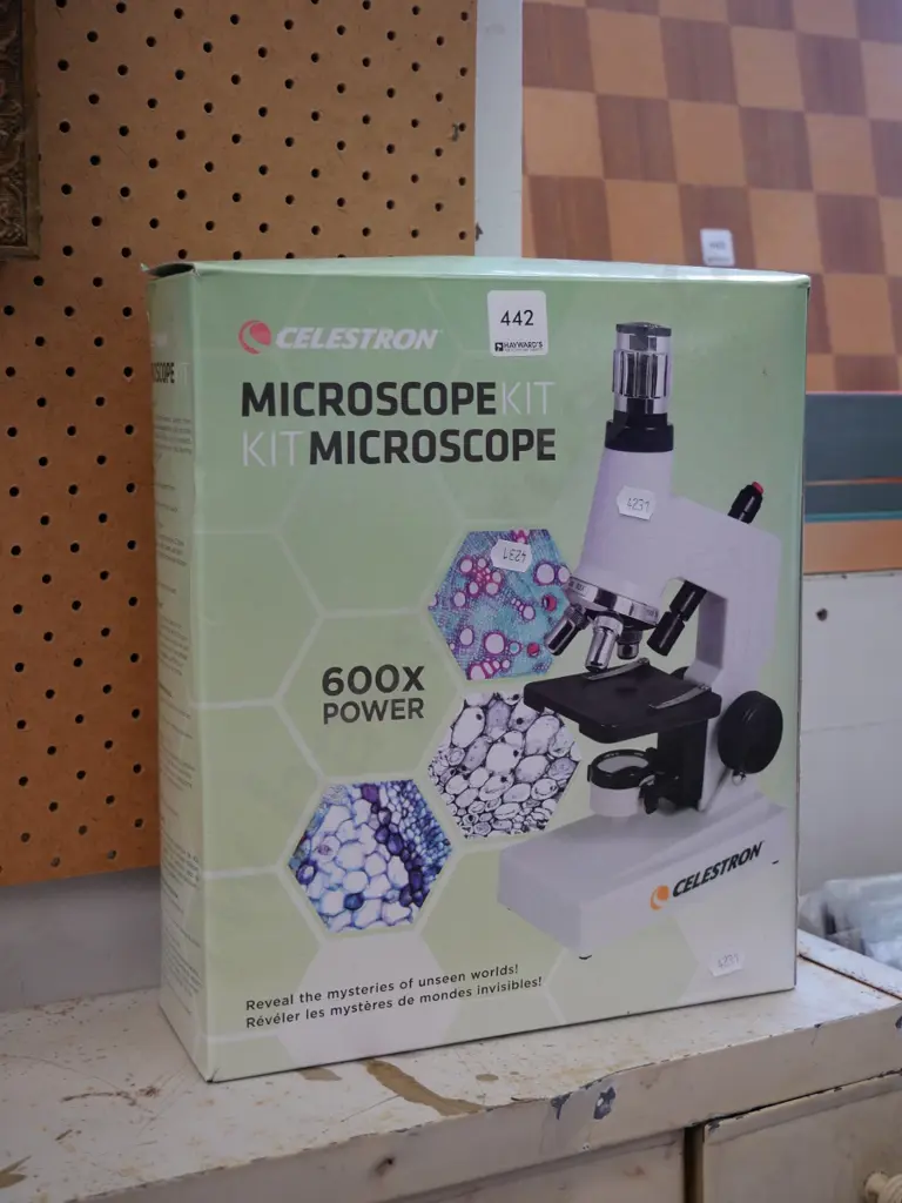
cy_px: 602
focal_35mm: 50
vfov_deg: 38.2
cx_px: 451
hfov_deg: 29.1
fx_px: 1737
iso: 400
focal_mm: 25
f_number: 4.5
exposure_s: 1/60
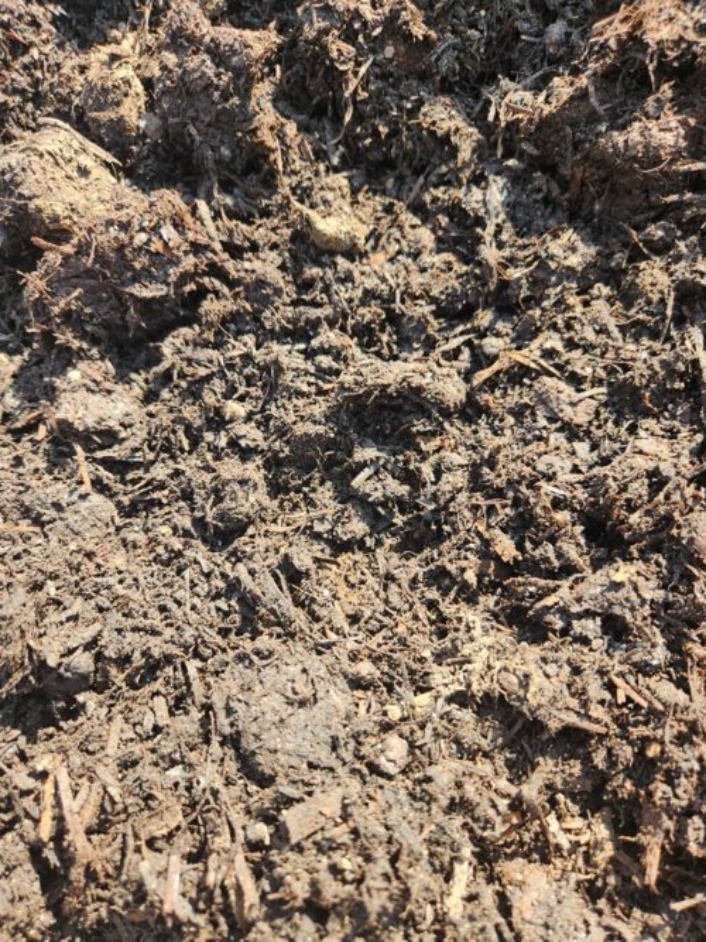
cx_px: 353
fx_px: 626
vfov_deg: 73.9
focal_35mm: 23
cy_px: 471
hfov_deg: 58.9
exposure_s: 1/180
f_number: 1.8
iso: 32
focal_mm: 5.4
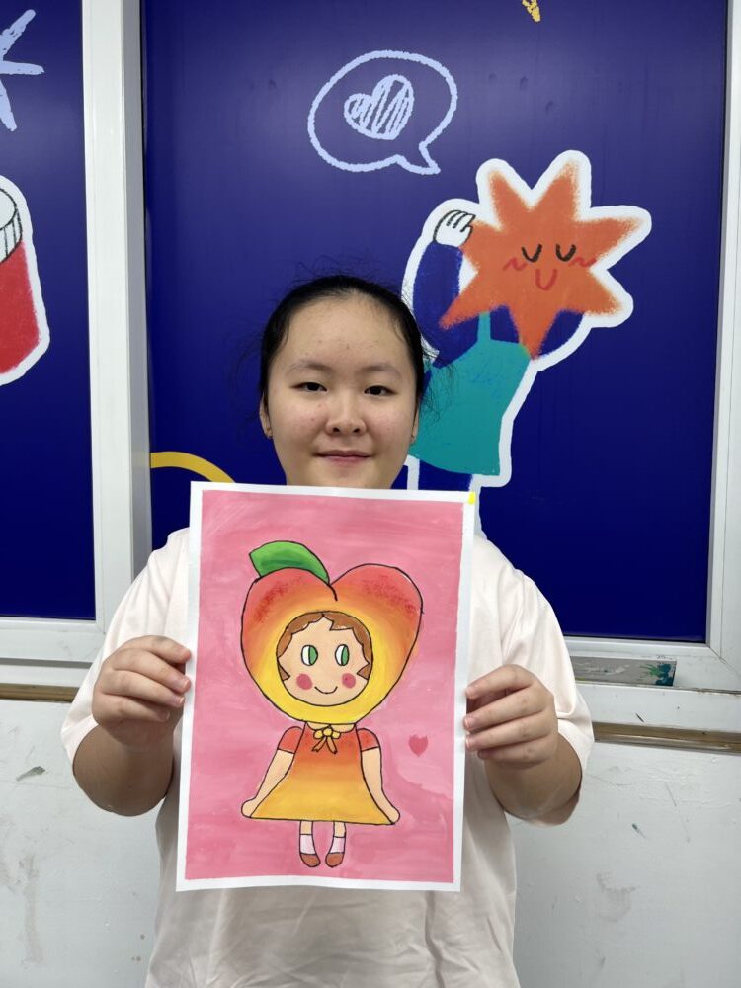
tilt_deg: -4.5
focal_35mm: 26
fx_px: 742
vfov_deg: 67.3
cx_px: 370
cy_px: 494
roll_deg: -0.5
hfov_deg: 53.1
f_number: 1.5
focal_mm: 5.7
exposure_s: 1/106
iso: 32
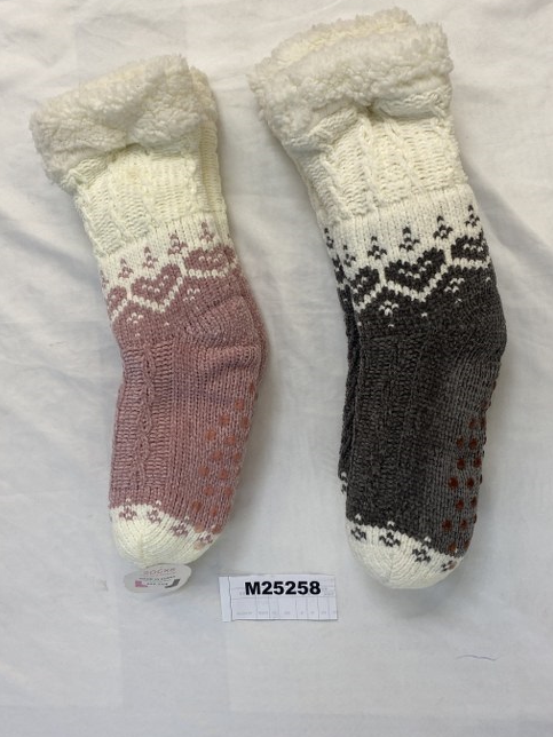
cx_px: 271
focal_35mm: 31
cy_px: 367
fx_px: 660
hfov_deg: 45.4
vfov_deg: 58.4
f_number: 1.8
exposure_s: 1/100
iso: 64
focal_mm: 4.25
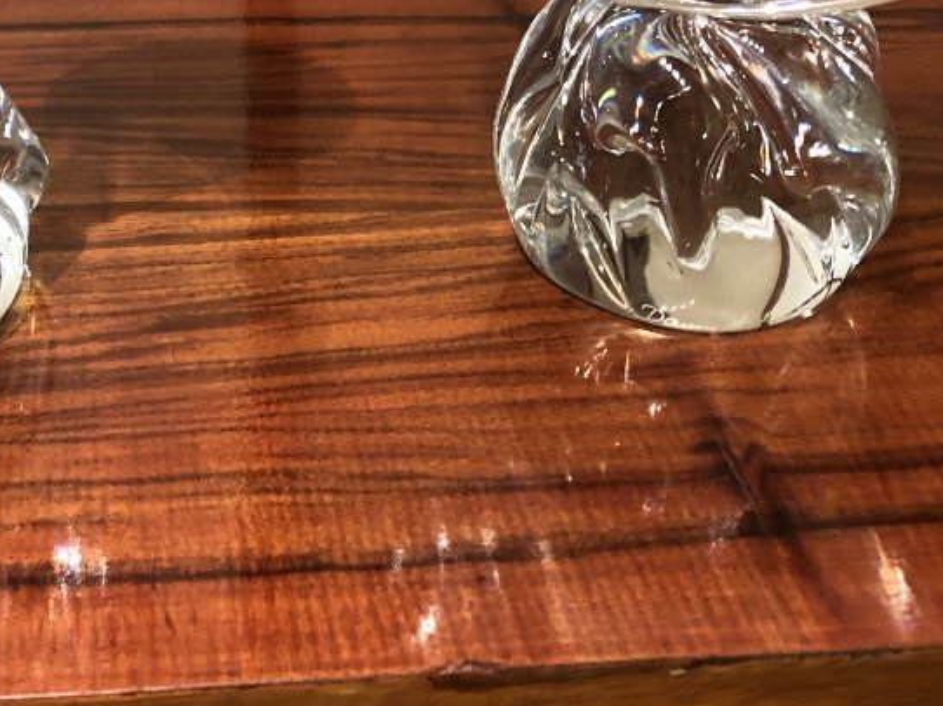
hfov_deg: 30.7
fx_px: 1688
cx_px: 249
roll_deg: +0.4
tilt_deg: -22.7
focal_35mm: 62
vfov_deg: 22.6
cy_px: -24
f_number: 1.8
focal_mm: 3.99
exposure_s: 1/17
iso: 80
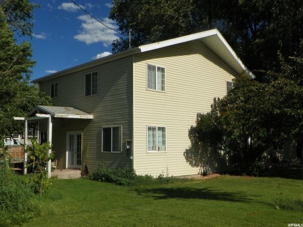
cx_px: 152
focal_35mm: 40
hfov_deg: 46.8
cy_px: 114
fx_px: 350
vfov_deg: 36.0
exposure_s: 1/800
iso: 64
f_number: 6.3
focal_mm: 7.1
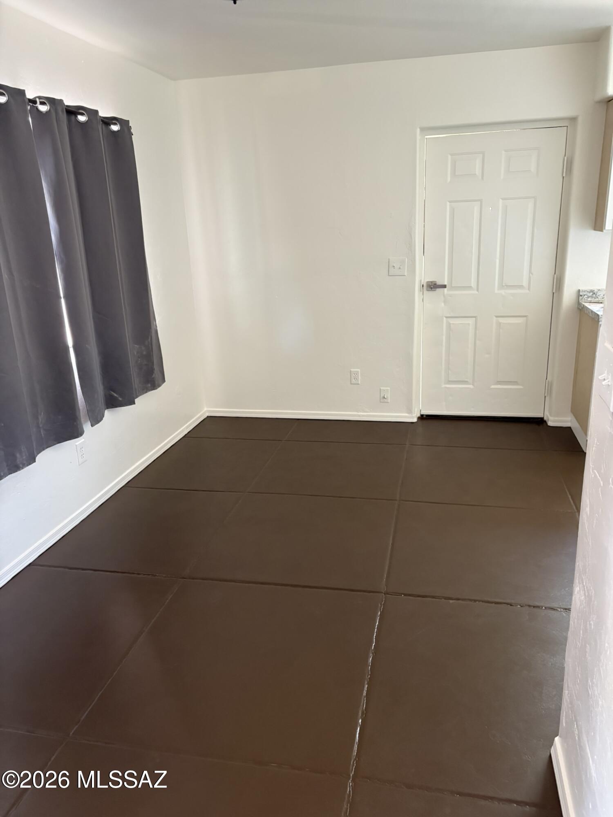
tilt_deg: -16.8
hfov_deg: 53.1
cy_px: 408
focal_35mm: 26
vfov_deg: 67.3
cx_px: 306
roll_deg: +2.6
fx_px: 614
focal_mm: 5.96
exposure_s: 1/60
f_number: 1.6
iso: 320
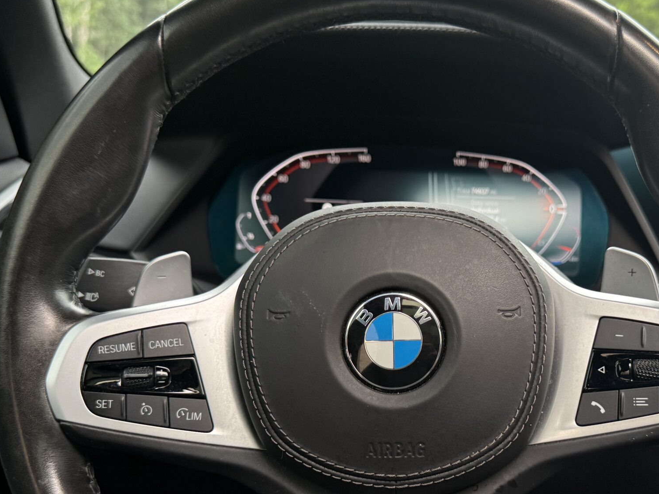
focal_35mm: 41
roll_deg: -2.6
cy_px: 325
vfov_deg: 34.8
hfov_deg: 45.3
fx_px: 780
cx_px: 417
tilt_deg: -15.8
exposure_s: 1/102
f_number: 1.78
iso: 125
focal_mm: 6.76
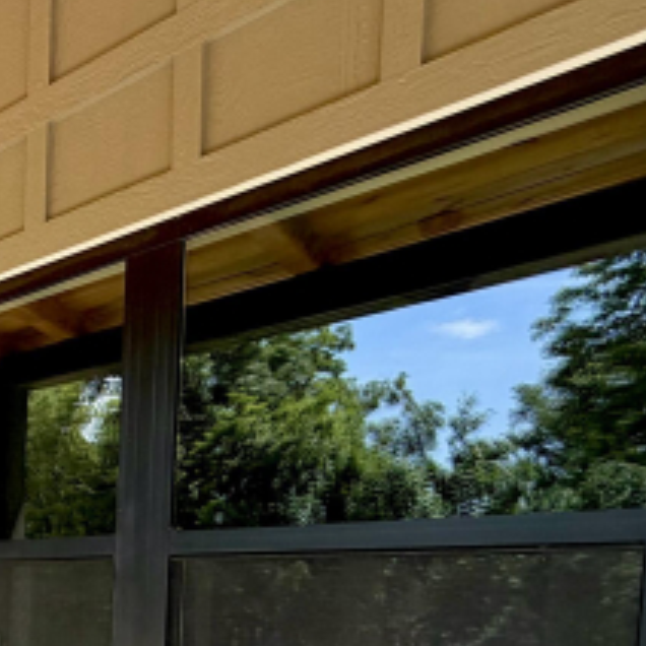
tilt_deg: -4.3
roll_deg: +0.8
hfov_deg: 31.9
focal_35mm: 39
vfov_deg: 38.2
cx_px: -206
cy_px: 643
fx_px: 823
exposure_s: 1/340
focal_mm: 2.22
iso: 50
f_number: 2.2
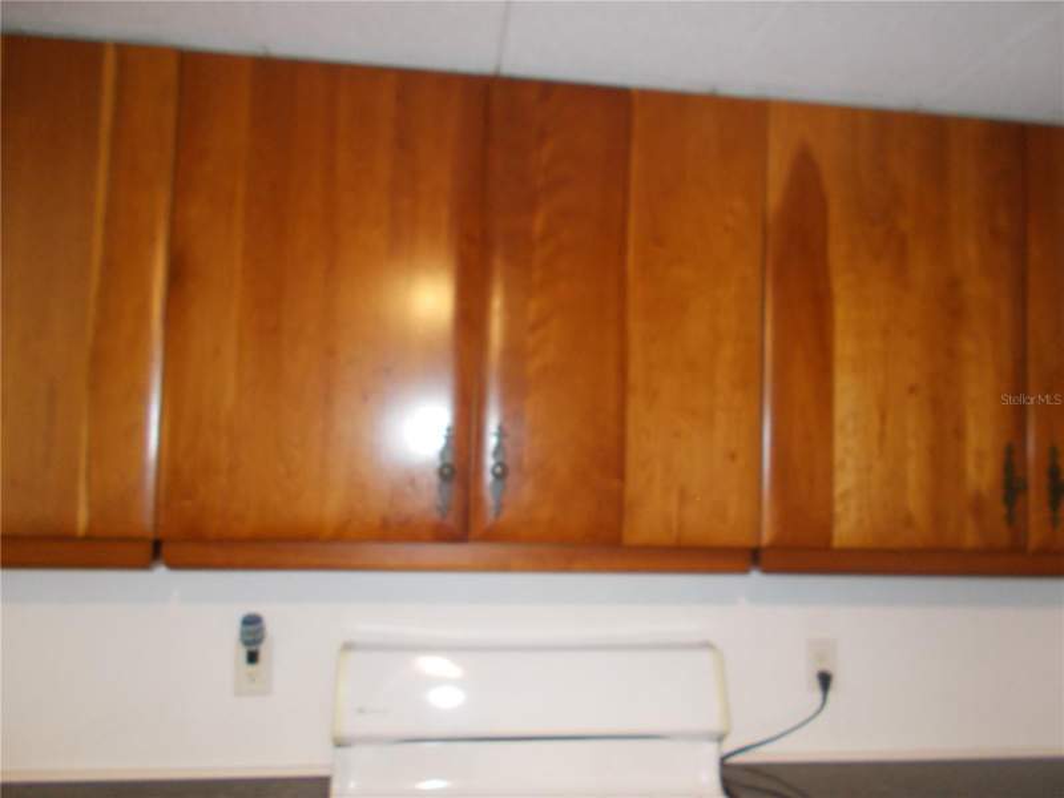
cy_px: 399
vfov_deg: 53.1
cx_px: 532
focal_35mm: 26
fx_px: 799
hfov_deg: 67.3
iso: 200
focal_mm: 4.6
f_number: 3.2
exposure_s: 1/25
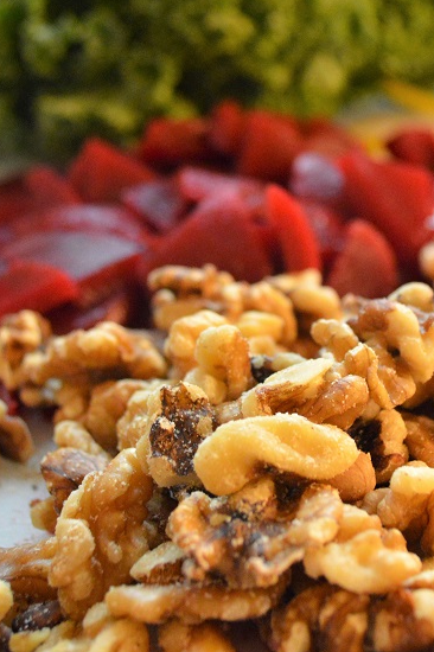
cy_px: 274
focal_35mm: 64
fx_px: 1159
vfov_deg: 31.4
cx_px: 257
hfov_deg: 21.2
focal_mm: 26
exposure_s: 1/160
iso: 3200
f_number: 4.2
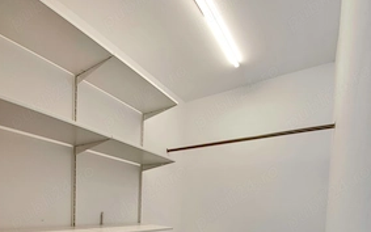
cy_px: 220
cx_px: 190
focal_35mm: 18
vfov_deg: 54.3
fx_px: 182
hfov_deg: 91.1
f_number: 2.2
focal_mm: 1.95
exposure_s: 1/50
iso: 90
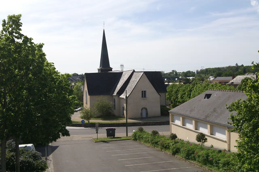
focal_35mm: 42
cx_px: 130
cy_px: 86
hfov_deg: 46.4
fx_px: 302
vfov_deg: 31.8
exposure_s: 1/500
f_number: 8
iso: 100
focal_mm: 28
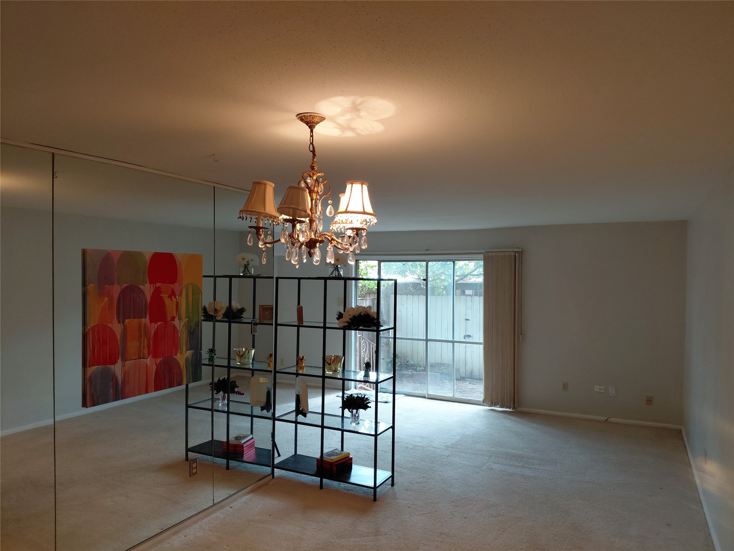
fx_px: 530
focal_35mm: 25
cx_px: 367
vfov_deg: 54.9
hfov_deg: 69.4
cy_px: 276
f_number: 1.8
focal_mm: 4.69
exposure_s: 1/120
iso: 200
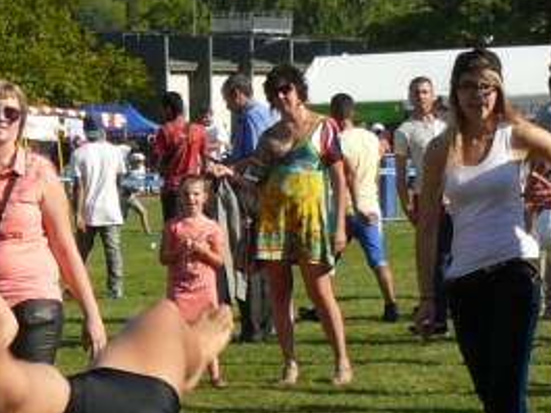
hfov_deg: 9.6
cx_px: -220
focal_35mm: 201
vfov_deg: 7.3
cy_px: 565
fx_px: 3201
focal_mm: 11.1
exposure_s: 1/400
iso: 100
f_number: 5.6
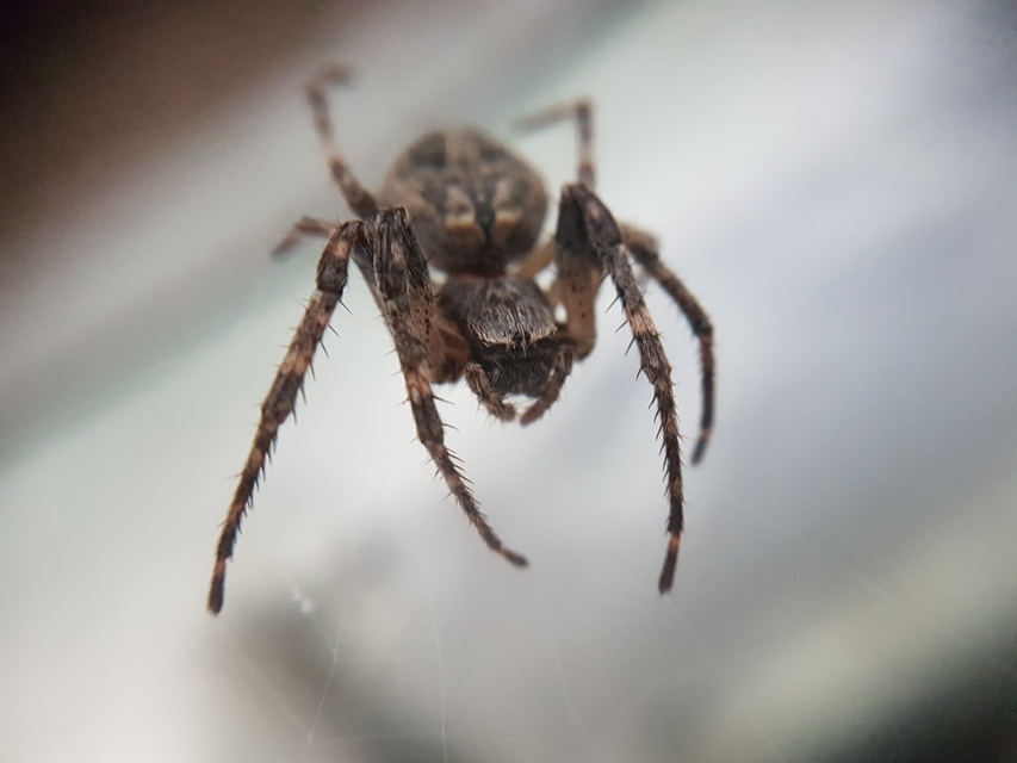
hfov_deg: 67.3
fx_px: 764
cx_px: 508
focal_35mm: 26
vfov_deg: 53.1
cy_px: 382
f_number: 1.7
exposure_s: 1/50
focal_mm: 4.2
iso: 800
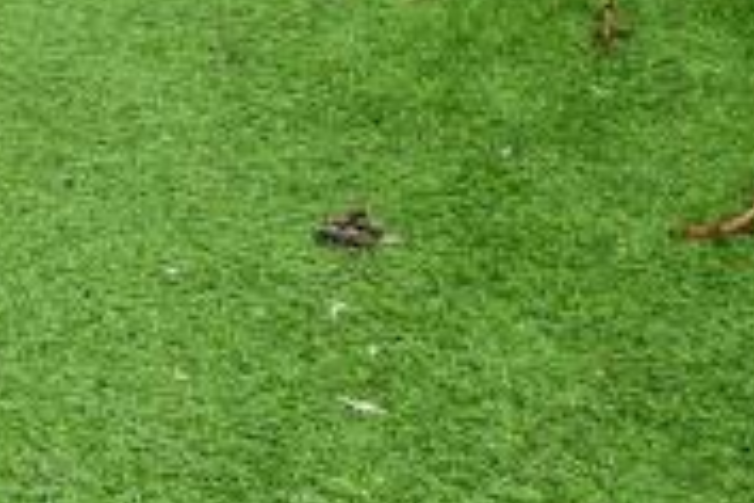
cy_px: -855
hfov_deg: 23.2
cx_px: 209
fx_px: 1822
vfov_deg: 11.6
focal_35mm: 87
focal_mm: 10
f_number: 8
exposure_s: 1/250
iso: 160
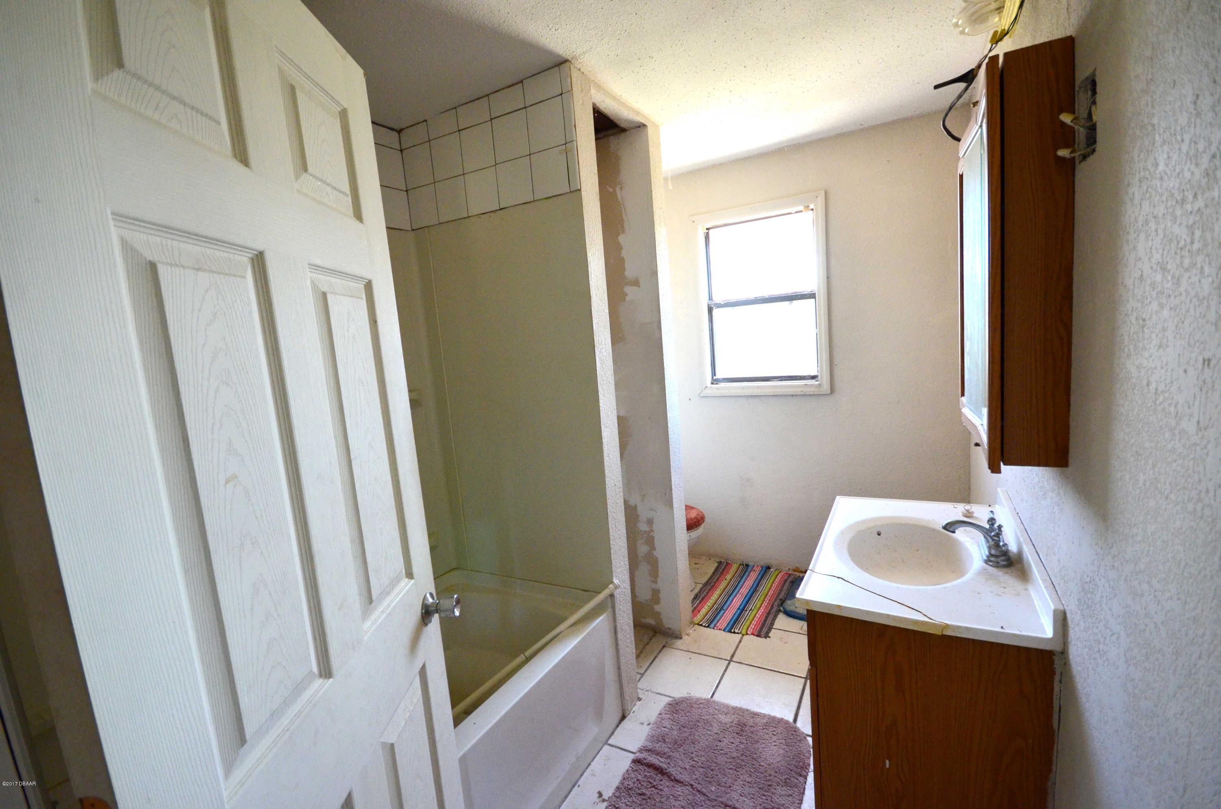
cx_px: 610
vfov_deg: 77.1
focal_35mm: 15
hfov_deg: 100.5
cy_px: 404
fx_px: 508
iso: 1600
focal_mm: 10
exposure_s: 1/100
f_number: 5
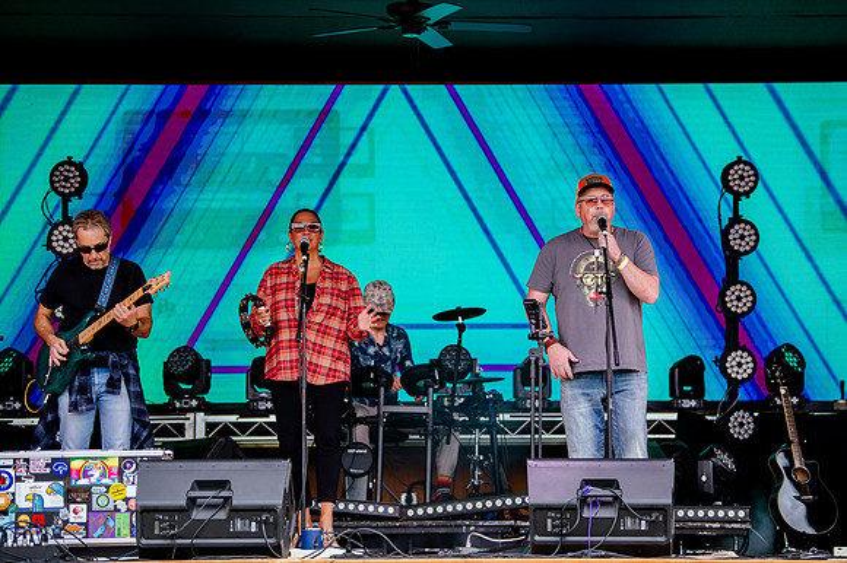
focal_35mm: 122
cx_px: 458
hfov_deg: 16.7
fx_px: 2879
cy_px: 258
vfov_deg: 11.2
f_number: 2.8
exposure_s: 1/500
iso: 320
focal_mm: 112
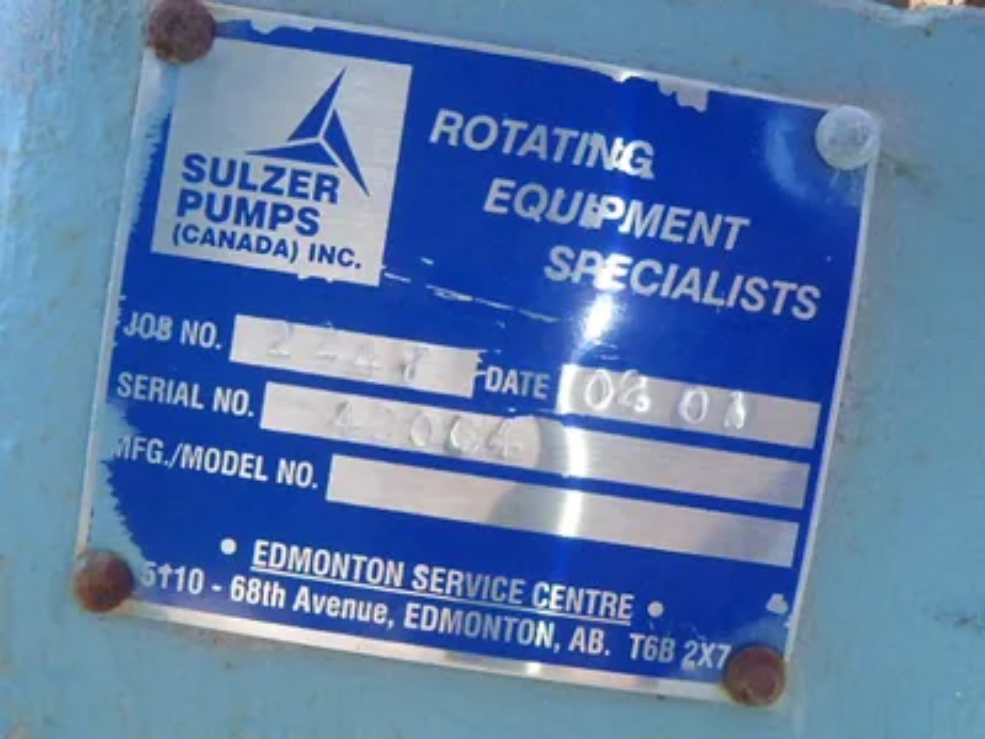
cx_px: 492
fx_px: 1053
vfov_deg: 38.7
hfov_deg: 50.1
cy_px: 370
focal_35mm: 37
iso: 800
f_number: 4.7
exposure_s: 1/320
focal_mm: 6.64
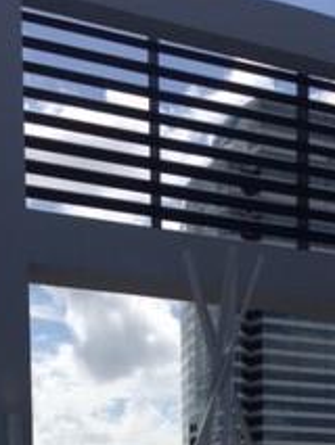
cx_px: 241
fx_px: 1121
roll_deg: +0.5
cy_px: 614
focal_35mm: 87
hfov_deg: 16.9
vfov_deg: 20.2
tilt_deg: -3.5
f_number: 2.2
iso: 32
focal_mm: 4.15
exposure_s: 1/5650
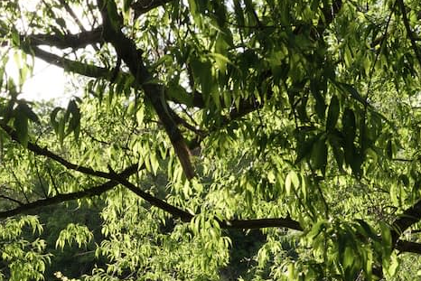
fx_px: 1041
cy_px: 242
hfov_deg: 22.6
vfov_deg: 15.2
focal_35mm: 89
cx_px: 93
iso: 125
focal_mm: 18
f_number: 8
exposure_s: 1/50
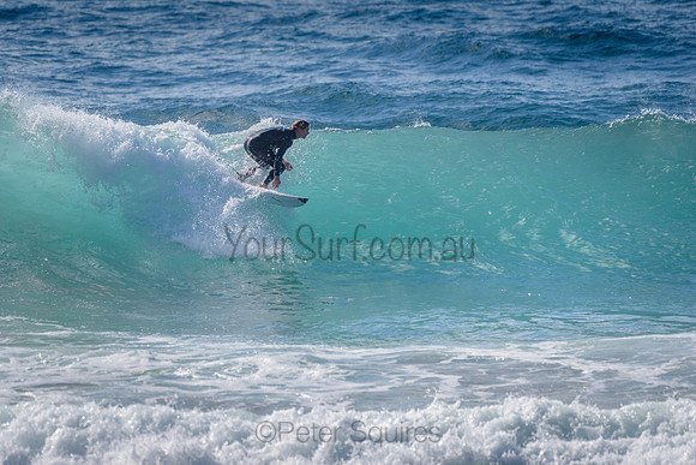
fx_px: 11857
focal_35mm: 613
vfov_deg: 2.2
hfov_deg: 3.4
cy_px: 216
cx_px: 269
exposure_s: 1/2000
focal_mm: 500
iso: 125
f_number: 5.6
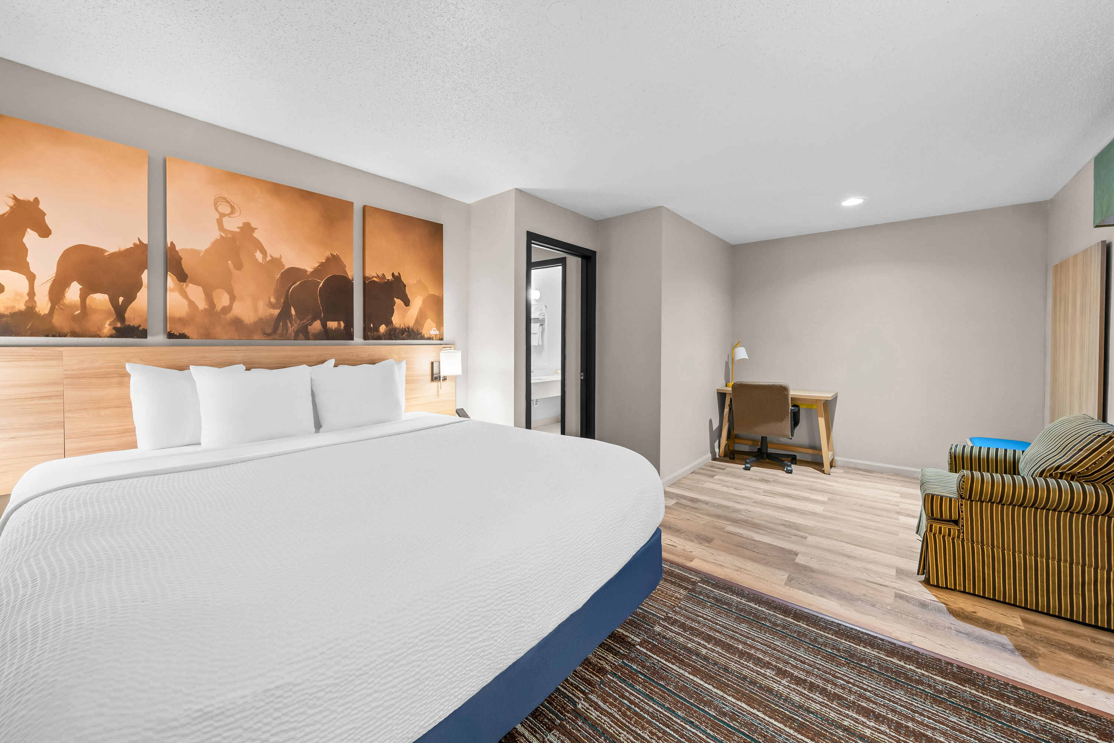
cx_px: 557
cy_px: 372
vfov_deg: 90.0
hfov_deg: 112.6
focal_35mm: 12
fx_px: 371
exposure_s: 2
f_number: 10
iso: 400
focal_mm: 12
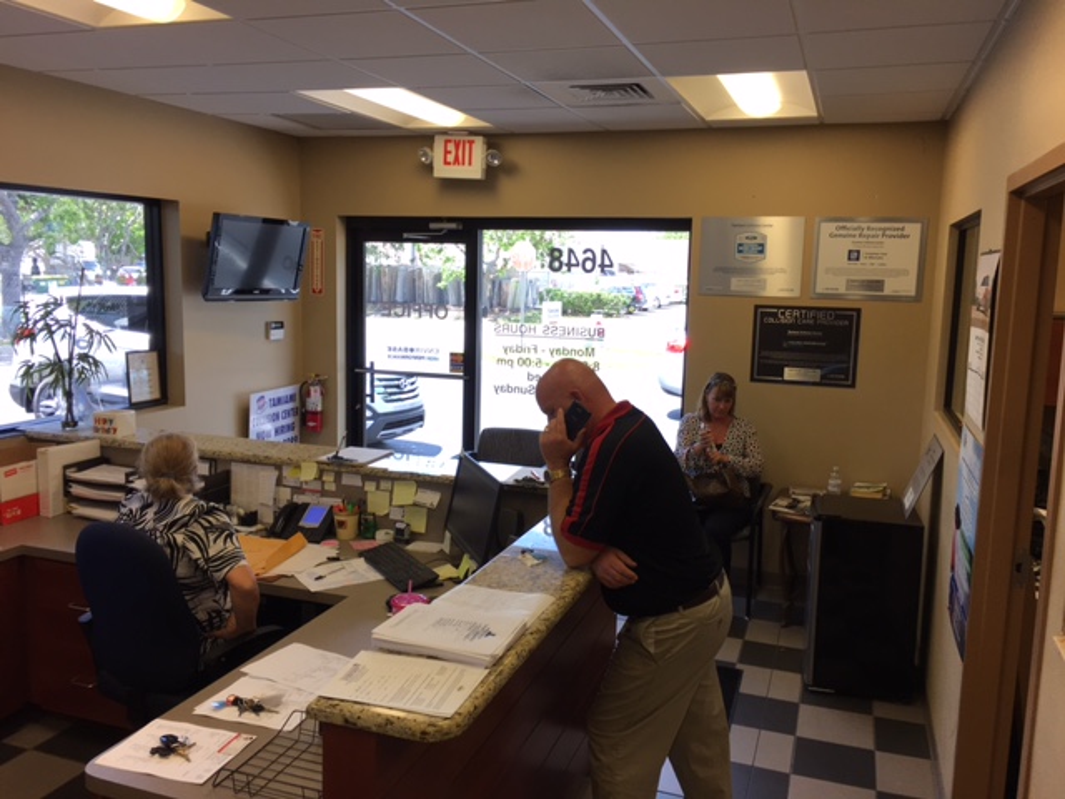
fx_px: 892
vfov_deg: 48.2
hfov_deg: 61.7
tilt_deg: -5.1
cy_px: 400
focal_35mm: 29
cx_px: 532
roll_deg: -1.3
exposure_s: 1/120
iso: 40
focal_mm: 4.15
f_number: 2.2
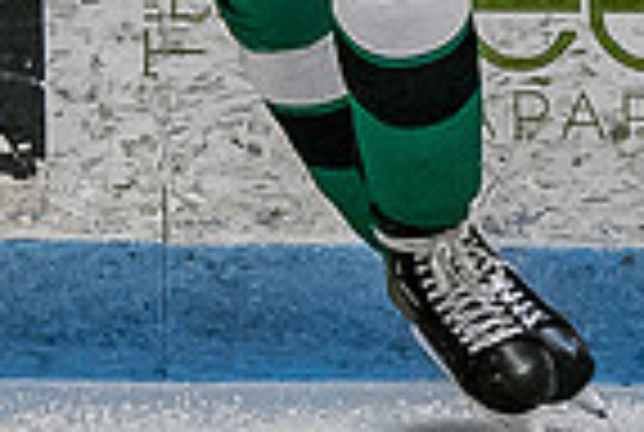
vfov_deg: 1.0
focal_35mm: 1316
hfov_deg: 1.6
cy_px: -375
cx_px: 153
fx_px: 23591
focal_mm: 102
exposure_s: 1/800
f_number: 4
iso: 2500
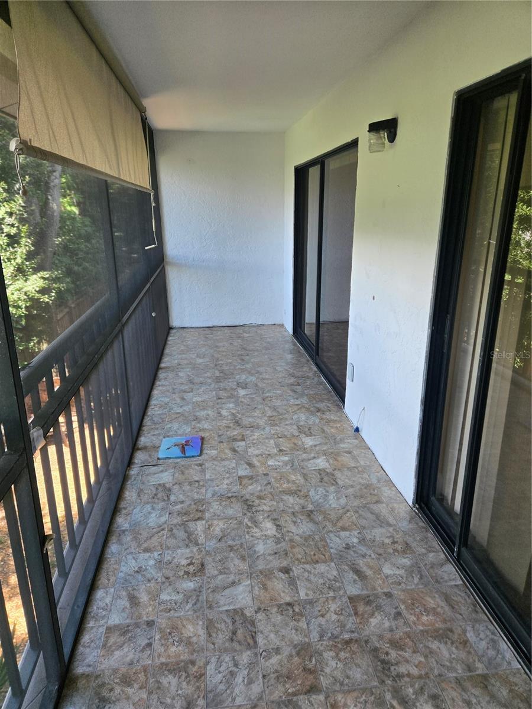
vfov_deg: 73.9
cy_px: 354
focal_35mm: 23
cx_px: 266
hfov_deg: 58.9
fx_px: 471
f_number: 1.8
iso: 100
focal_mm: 5.4
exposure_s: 1/180
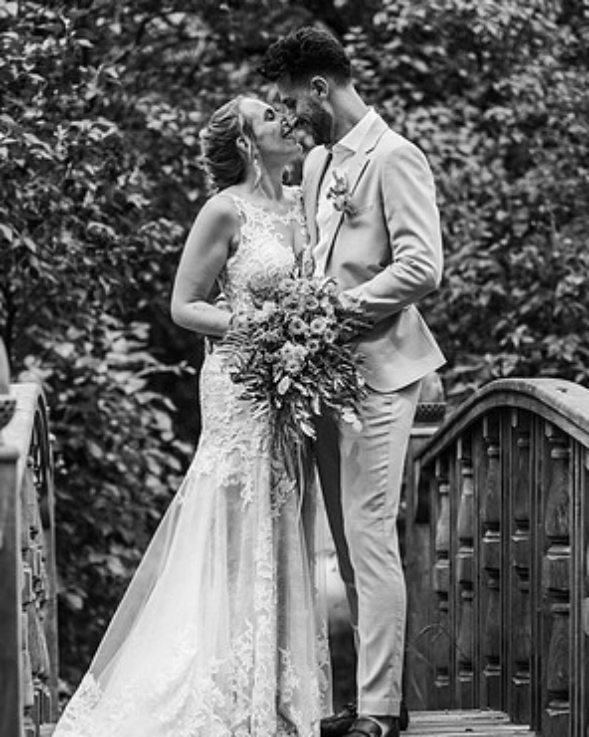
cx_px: 295
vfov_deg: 19.7
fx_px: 2114
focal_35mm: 97
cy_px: 422
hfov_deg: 15.9
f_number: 2.2
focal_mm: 85
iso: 100
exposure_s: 1/2000
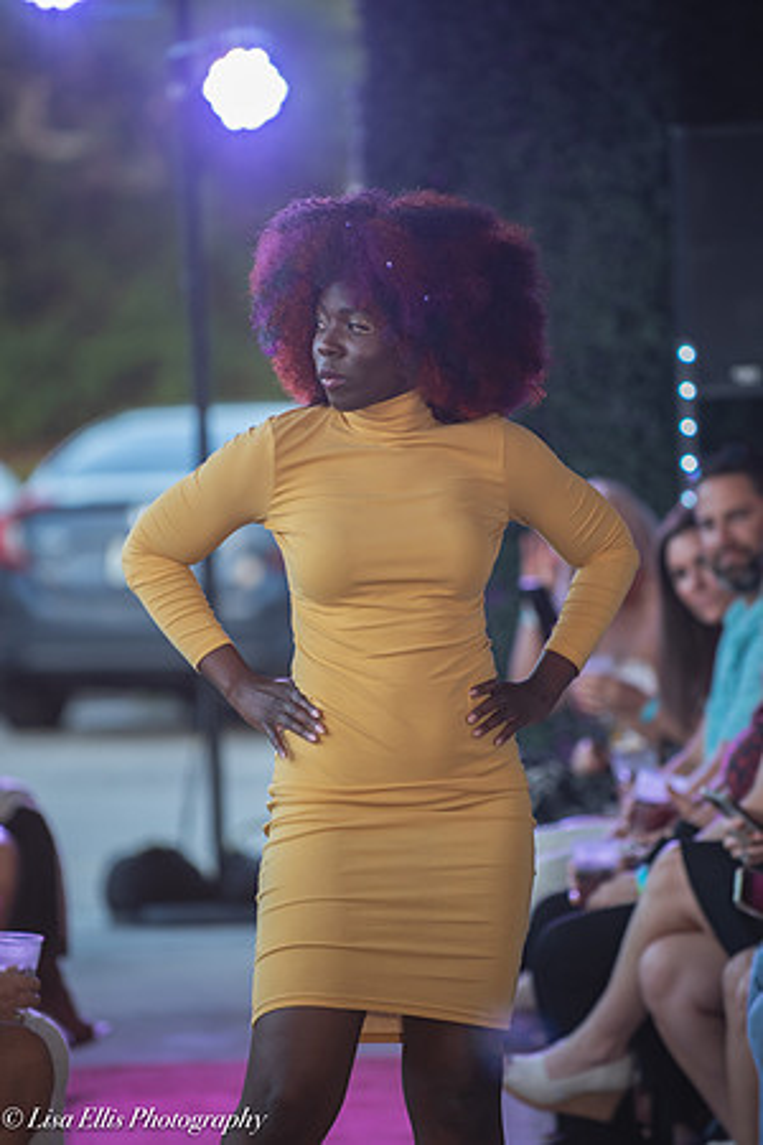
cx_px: 382
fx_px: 7629
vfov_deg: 8.6
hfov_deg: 5.7
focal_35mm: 240
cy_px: 572
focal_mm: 200
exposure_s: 1/250
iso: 400
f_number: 4
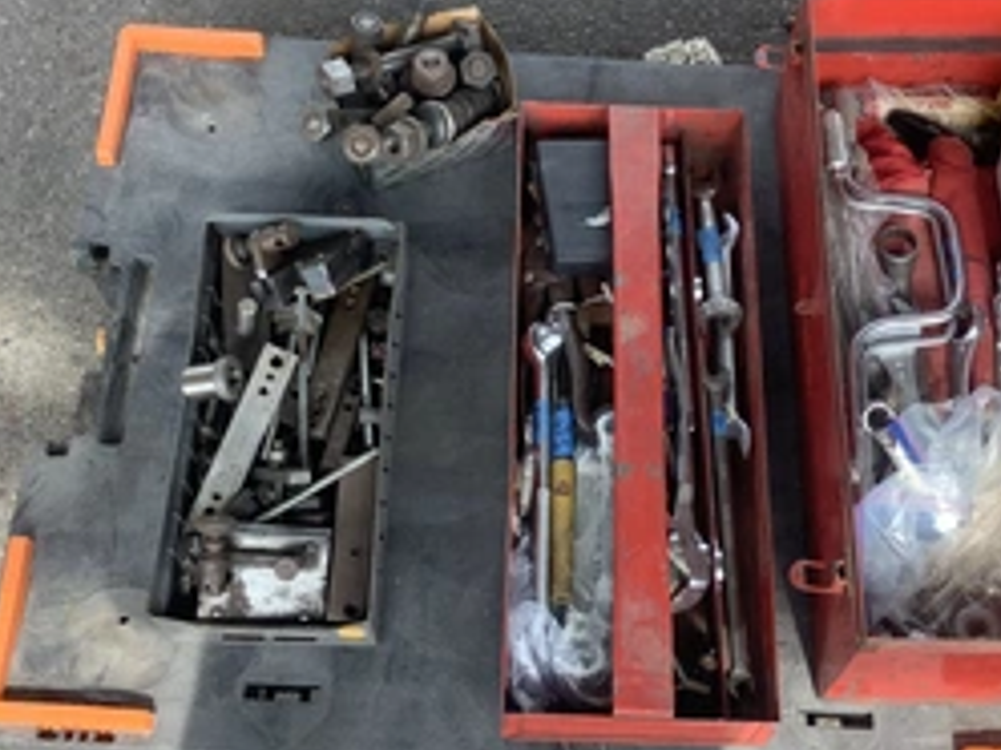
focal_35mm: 50
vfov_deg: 29.1
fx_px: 1446
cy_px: 359
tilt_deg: -66.7
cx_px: 581
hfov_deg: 38.1
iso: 25
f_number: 2.4
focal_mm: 3.3
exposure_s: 1/120
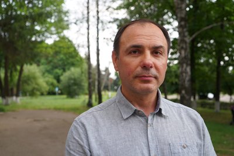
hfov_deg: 47.4
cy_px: 78
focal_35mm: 41
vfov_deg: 32.7
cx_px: 117
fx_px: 267
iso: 100
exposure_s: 1/160
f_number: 4.5
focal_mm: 41
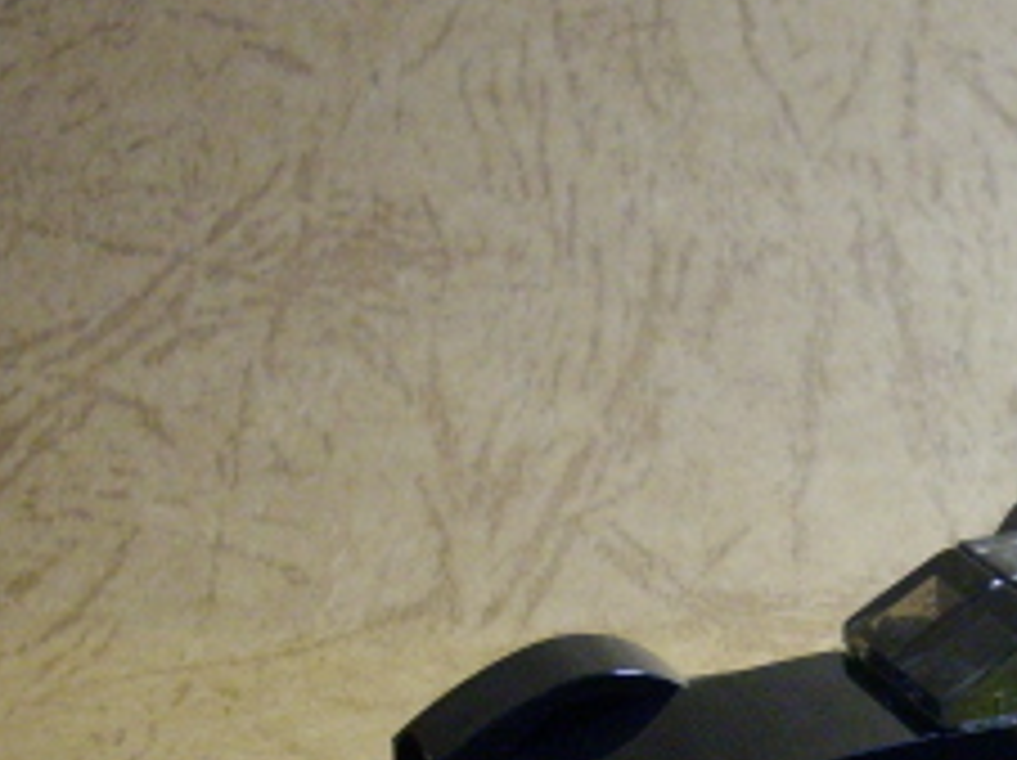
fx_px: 3082
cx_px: 1076
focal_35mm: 105
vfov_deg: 14.0
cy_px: 612
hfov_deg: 18.2
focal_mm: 6.2
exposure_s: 1/50
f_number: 2.8
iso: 271
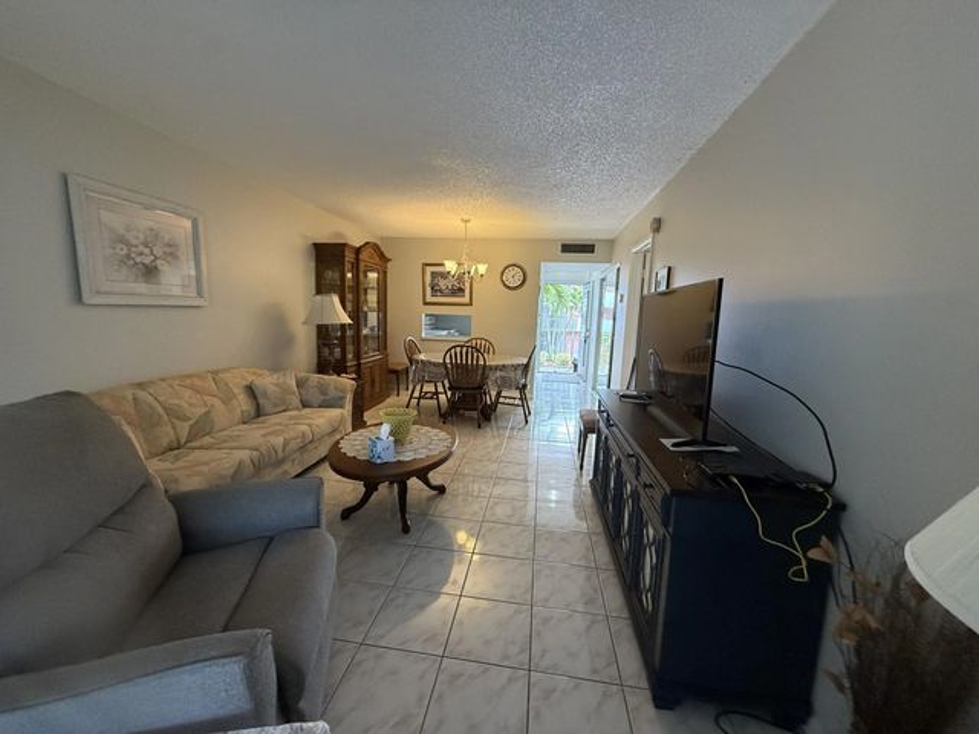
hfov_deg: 102.1
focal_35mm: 14
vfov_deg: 85.7
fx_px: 396
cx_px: 490
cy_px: 367
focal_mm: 2.22
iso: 400
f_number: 2.2
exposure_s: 1/120
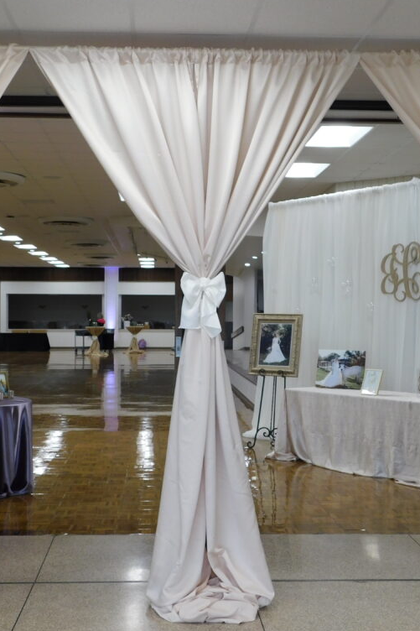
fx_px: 893
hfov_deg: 26.5
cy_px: 310
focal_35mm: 51
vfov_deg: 38.9
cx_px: 198
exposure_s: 1/30
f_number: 3.5
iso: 140
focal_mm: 6.3
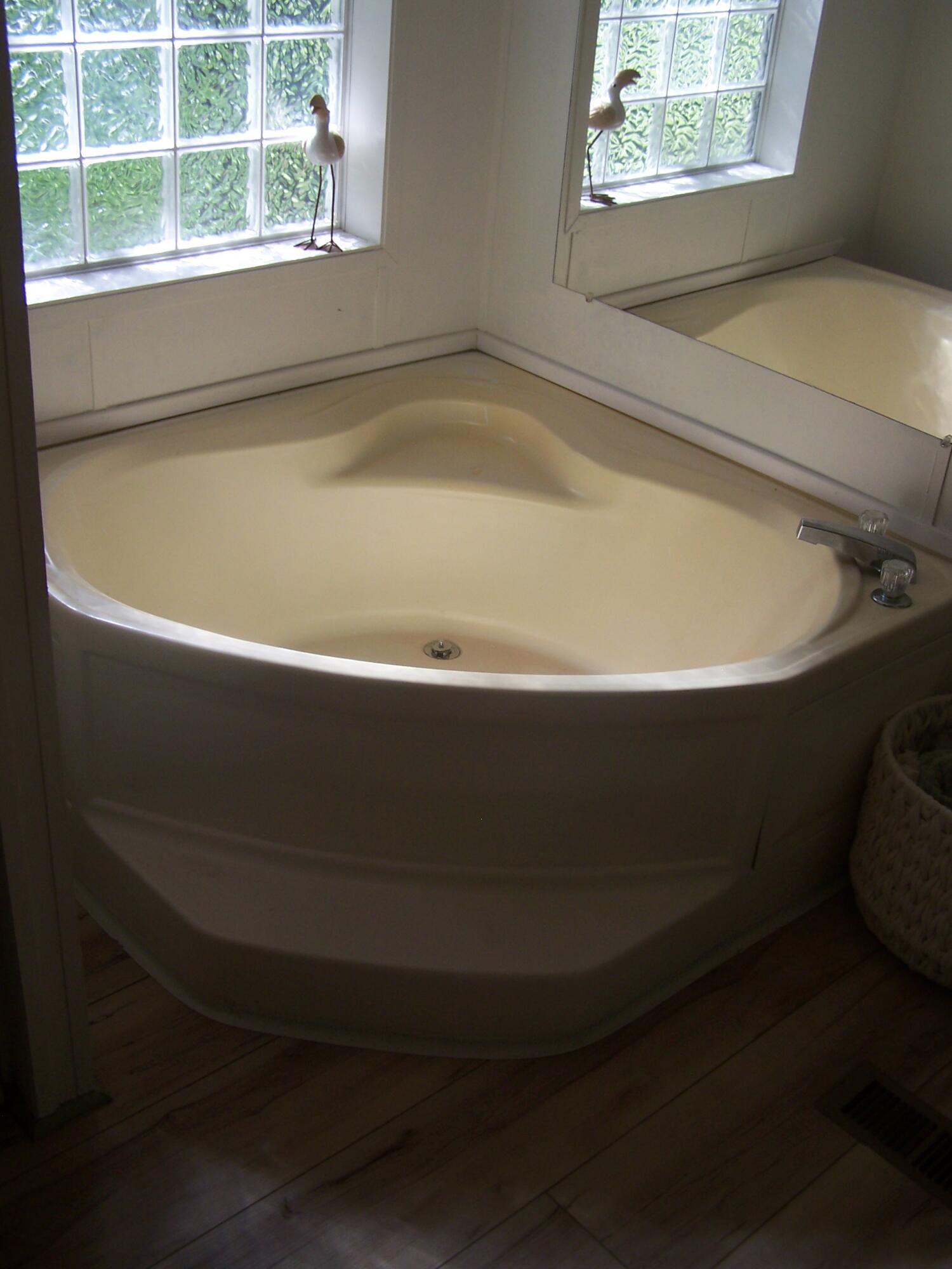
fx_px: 1393
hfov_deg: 37.7
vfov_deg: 49.0
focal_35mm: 38
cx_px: 476
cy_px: 634
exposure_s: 1/180
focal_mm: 6.3
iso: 80
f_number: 2.8
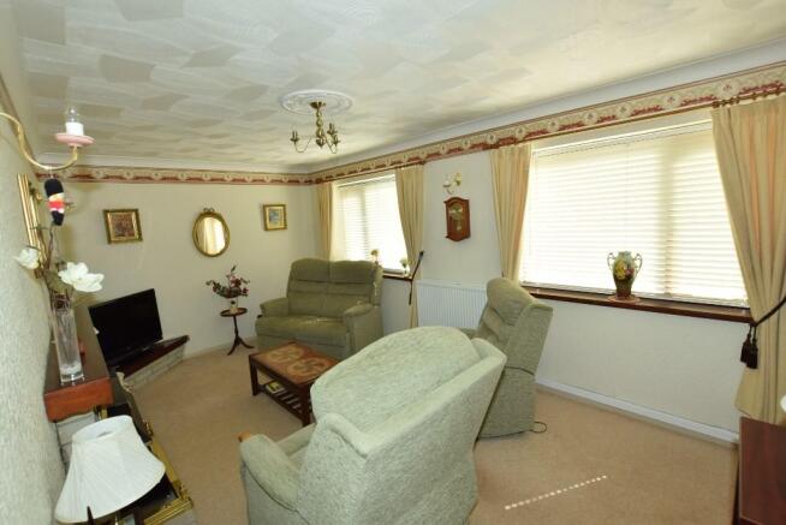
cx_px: 393
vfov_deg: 77.4
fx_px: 328
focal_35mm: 15
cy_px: 262
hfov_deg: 100.4
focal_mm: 10
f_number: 7.1
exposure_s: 1/80
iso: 400
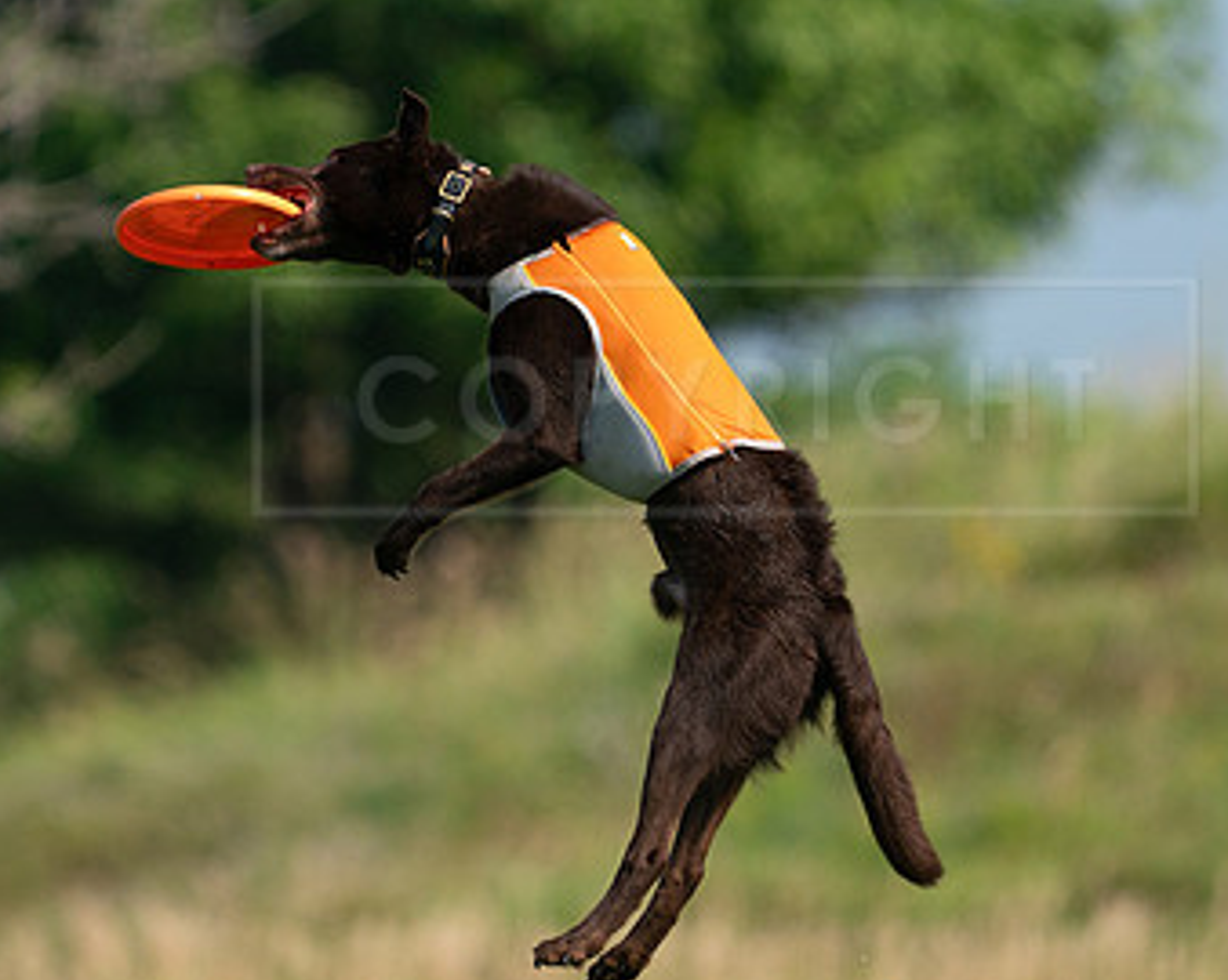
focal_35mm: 835
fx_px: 30330
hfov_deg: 2.3
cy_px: 459
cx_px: 599
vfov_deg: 1.9
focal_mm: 518
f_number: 6.3
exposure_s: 1/4000
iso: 1000
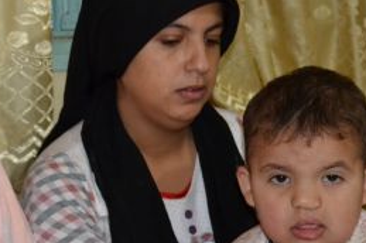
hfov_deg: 22.4
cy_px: 117
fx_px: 904
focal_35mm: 89
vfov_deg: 15.3
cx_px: 45
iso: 2000
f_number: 4
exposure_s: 1/60
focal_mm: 24
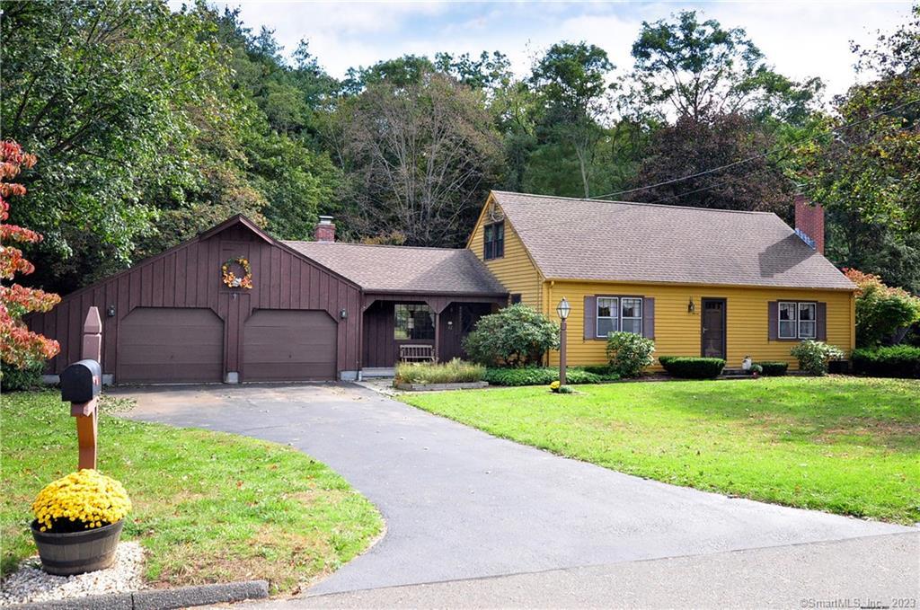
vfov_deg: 43.5
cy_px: 305
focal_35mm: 30
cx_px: 460
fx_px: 765
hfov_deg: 62.0
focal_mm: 20
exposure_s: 1/320
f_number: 6.3
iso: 640
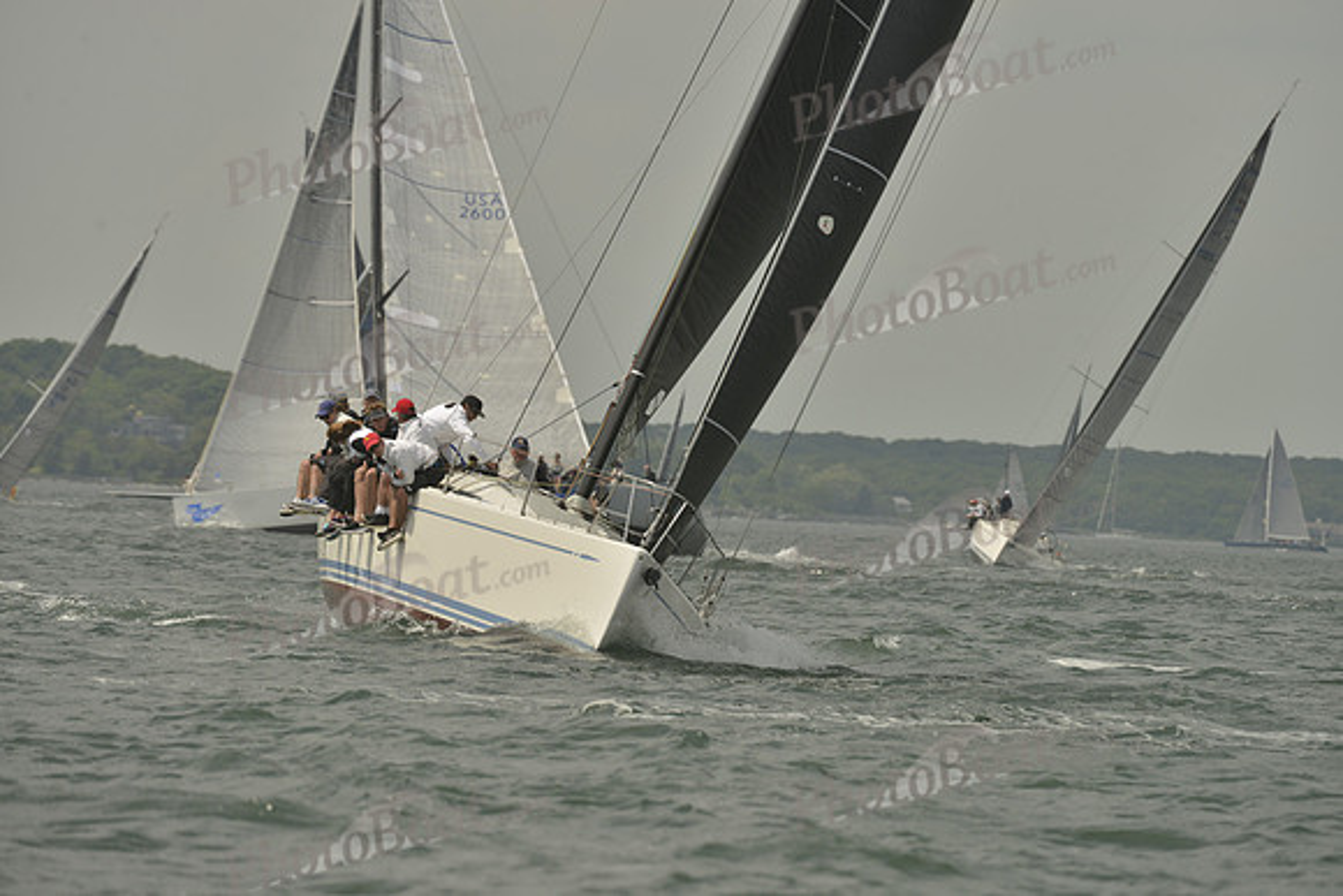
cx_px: 672
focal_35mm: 400
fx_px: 14925
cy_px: 448
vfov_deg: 3.4
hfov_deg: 5.2
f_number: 9
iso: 280
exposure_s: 1/1250
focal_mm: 400
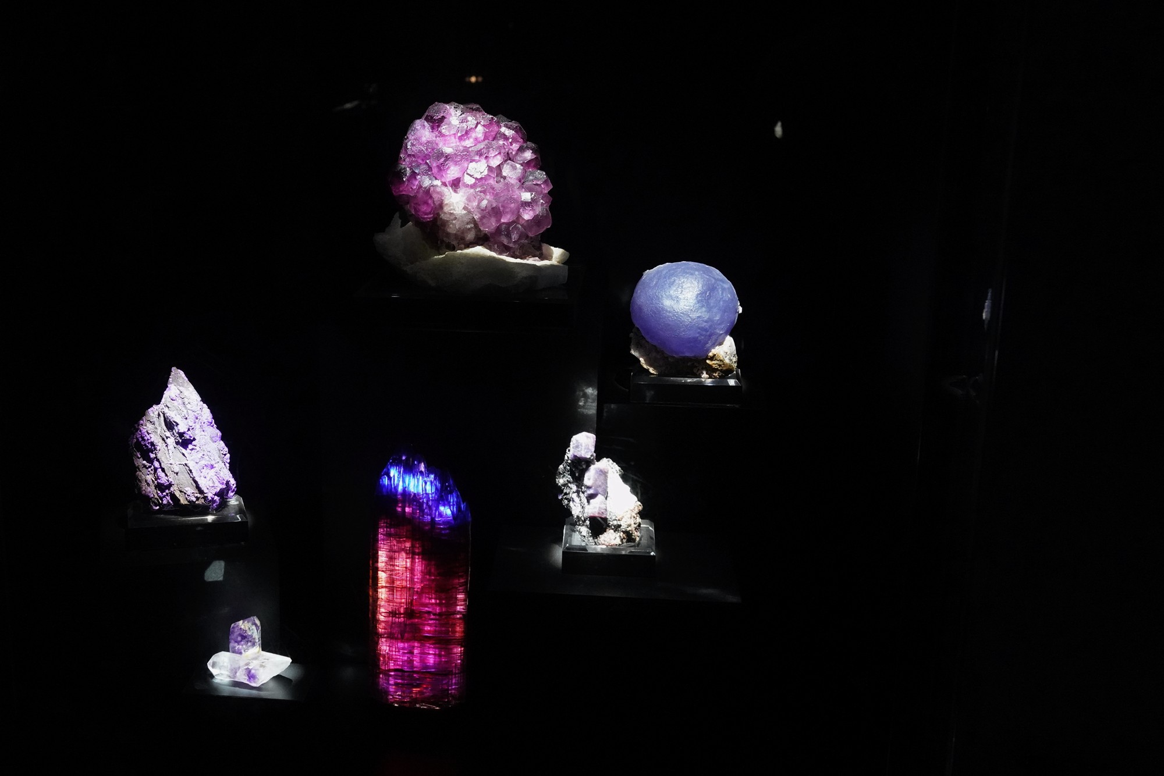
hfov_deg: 55.8
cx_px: 582
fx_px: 1099
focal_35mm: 34
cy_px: 388
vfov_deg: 38.9
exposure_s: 1/100
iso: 8000
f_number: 7.1
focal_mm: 34
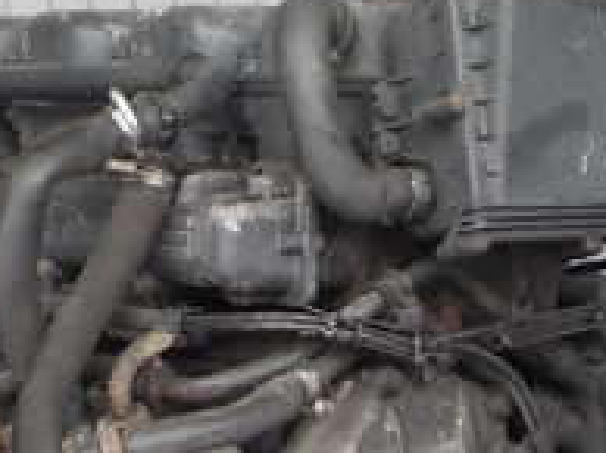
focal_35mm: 99
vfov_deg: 14.3
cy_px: 581
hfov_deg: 19.8
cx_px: 212
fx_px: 1731
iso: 360
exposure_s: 1/30
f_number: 3.3
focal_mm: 4.1
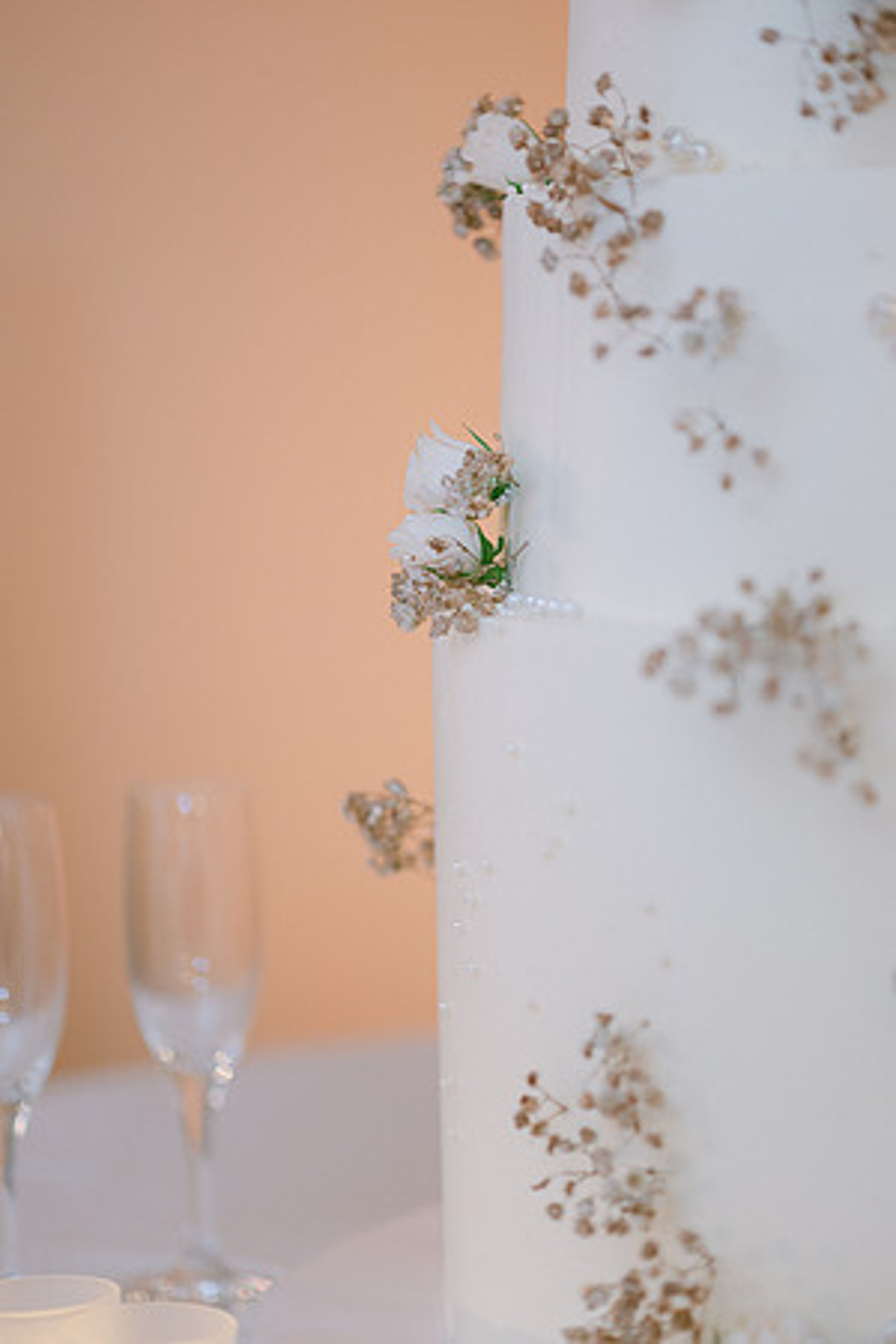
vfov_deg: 23.9
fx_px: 3173
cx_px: 448
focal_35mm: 85
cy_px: 672
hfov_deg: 16.1
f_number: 1.8
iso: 800
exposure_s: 1/200
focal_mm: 85
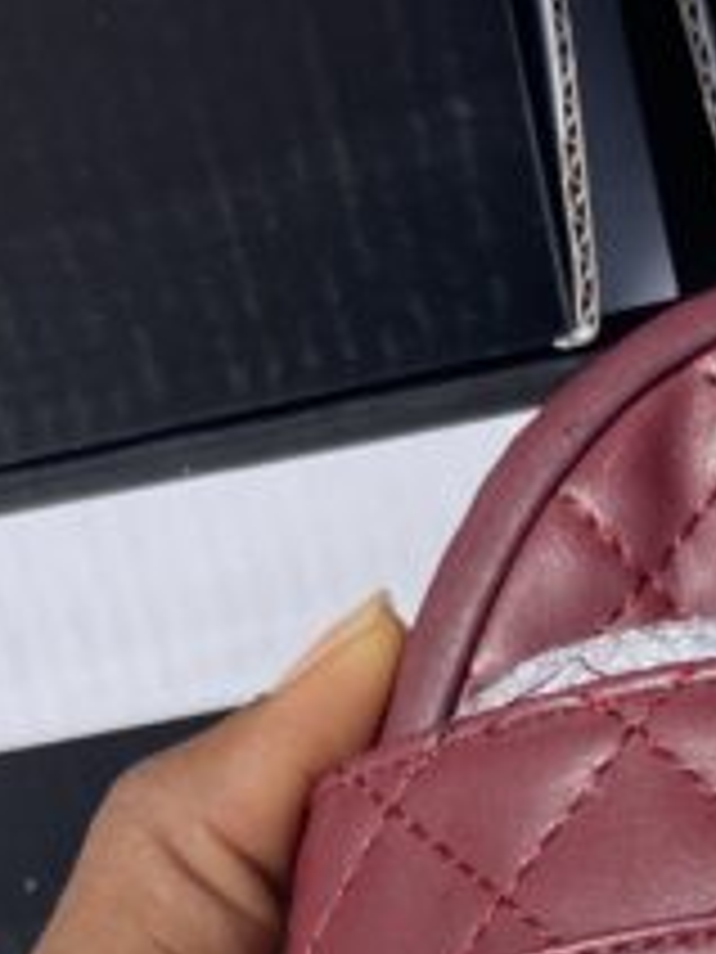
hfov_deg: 14.9
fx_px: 2703
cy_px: 1652
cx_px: 675
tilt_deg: -56.5
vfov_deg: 17.0
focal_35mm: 98
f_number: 1.6
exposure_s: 1/2618
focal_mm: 4.2
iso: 32
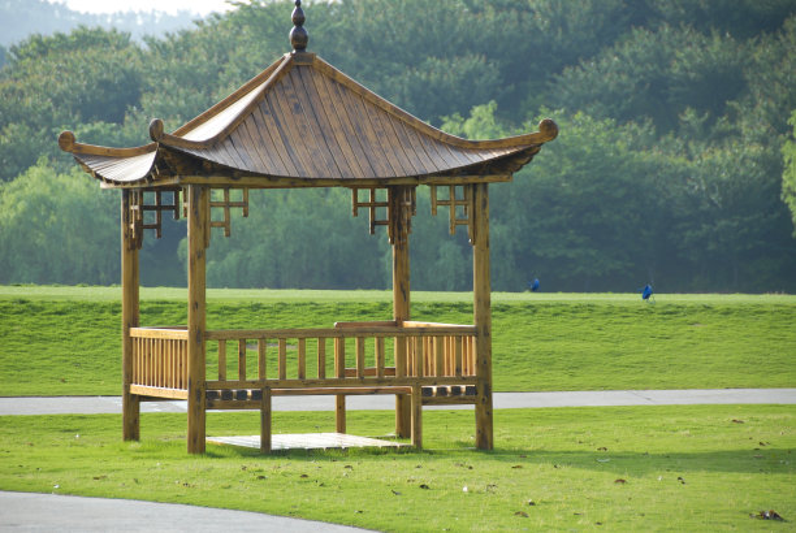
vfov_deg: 6.8
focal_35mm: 202
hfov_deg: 10.1
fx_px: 4484
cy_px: 266
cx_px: 398
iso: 200
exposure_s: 1/320
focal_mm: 135
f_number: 5.6
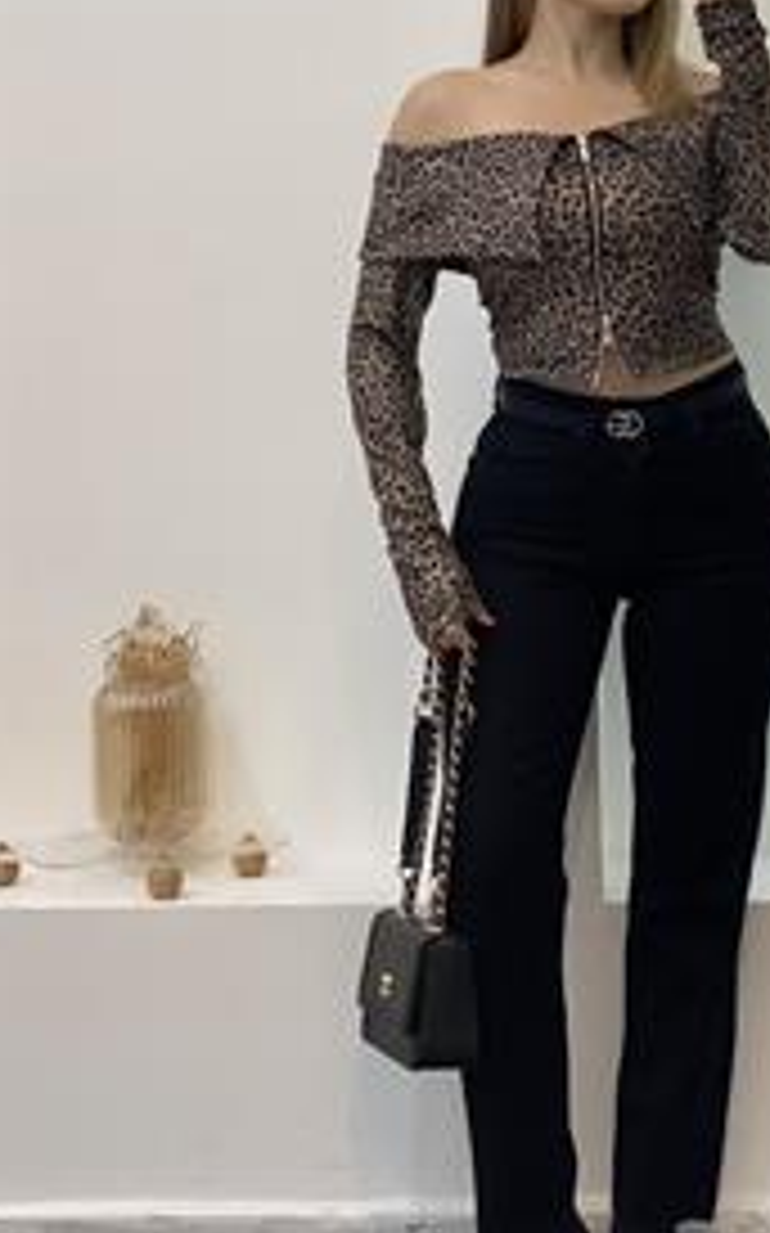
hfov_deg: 15.6
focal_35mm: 83
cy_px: 583
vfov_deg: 24.9
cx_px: 599
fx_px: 2790
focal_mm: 6
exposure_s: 1/100
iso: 80
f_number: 2
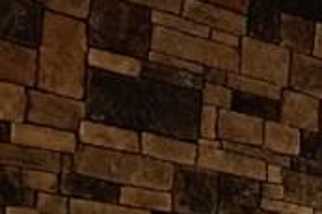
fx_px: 1600
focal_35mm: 179
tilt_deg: +0.3
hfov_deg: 10.0
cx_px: 789
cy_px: 441
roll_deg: -4.9
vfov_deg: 7.3
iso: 32
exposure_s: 1/15
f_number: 2.2
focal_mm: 4.15
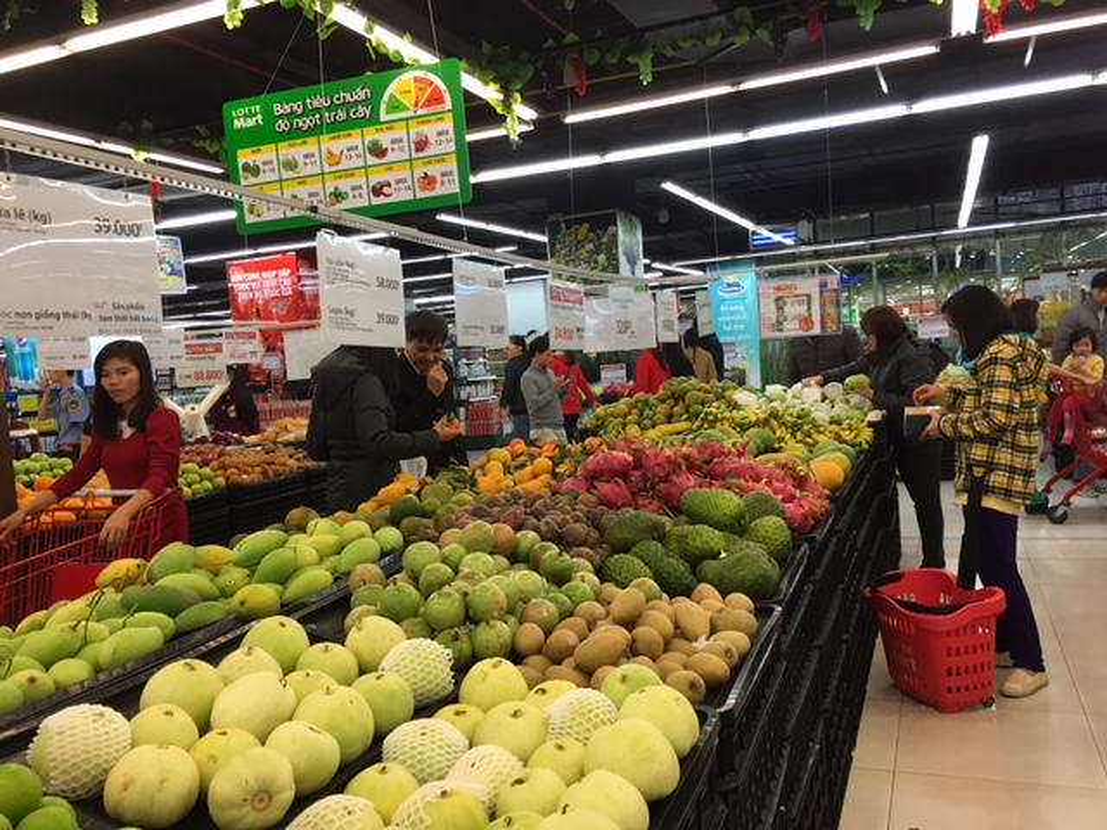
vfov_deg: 48.2
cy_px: 415
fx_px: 927
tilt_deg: -3.1
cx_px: 554
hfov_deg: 61.7
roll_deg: +4.5
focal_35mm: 29
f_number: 2.2
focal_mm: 4.15
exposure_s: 1/33
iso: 40
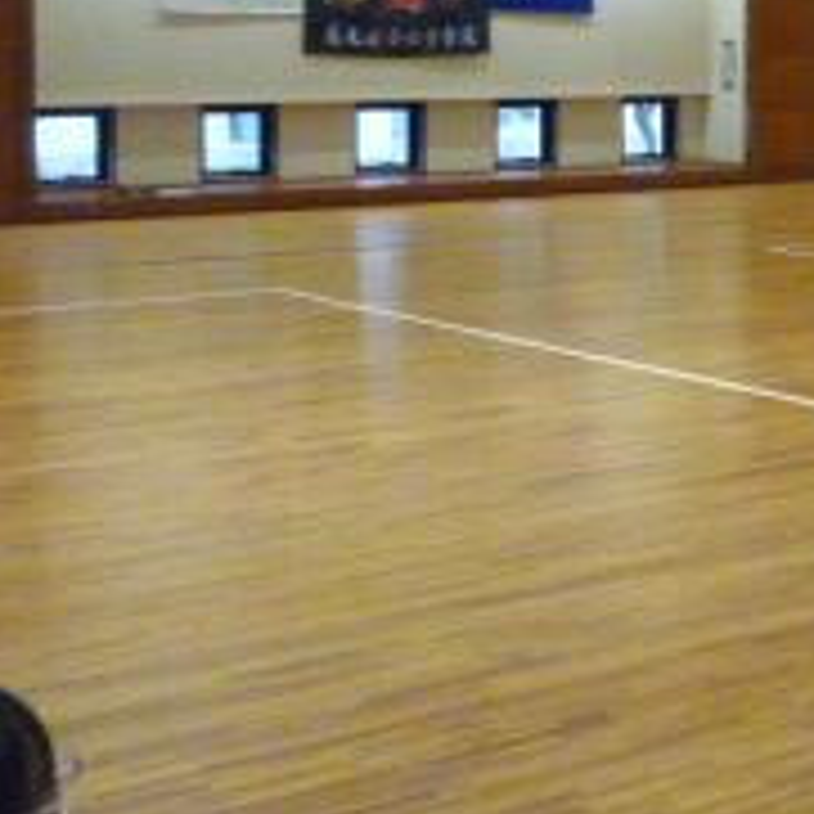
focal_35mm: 78
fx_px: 2075
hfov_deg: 19.8
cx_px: 1147
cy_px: 112
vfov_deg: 21.8
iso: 800
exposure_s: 1/125
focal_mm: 4.4
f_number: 2.8
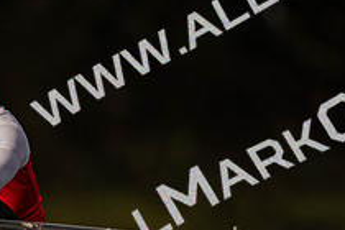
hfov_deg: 1.2
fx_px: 15859
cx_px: -89
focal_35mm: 1655
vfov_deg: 0.8
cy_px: 154
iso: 320
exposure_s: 1/2500
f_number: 4
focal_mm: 600
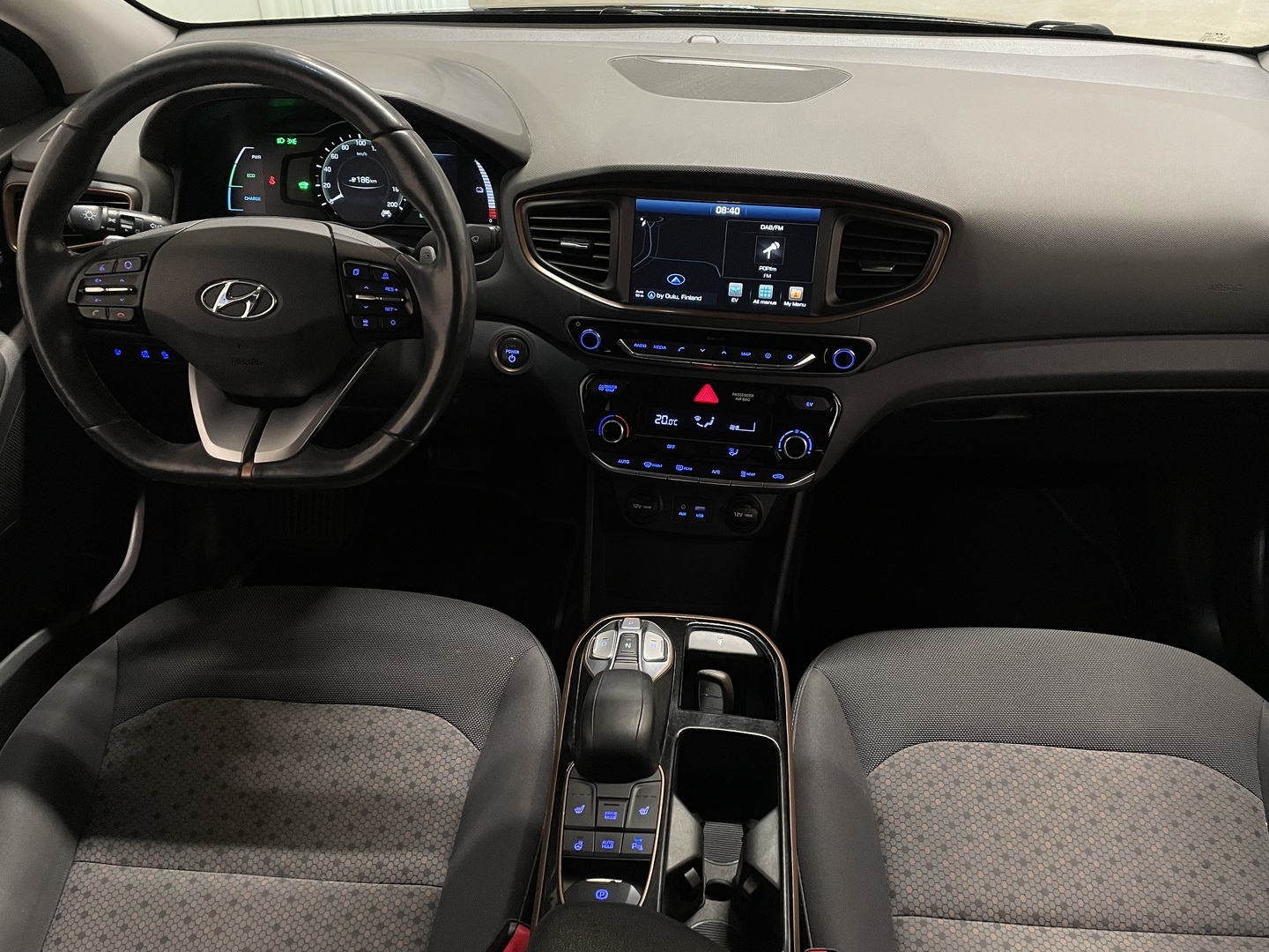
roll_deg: +0.1
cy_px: 476
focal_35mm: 26
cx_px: 634
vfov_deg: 53.1
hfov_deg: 67.3
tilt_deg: -35.6
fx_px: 953
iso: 320
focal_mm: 4.2
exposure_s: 1/60
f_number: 1.6
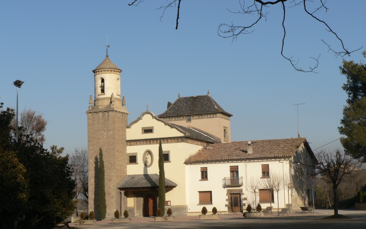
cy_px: 105
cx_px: 182
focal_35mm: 65
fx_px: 648
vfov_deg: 20.0
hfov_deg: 31.5
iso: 80
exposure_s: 1/250
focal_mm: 10.2
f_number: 8
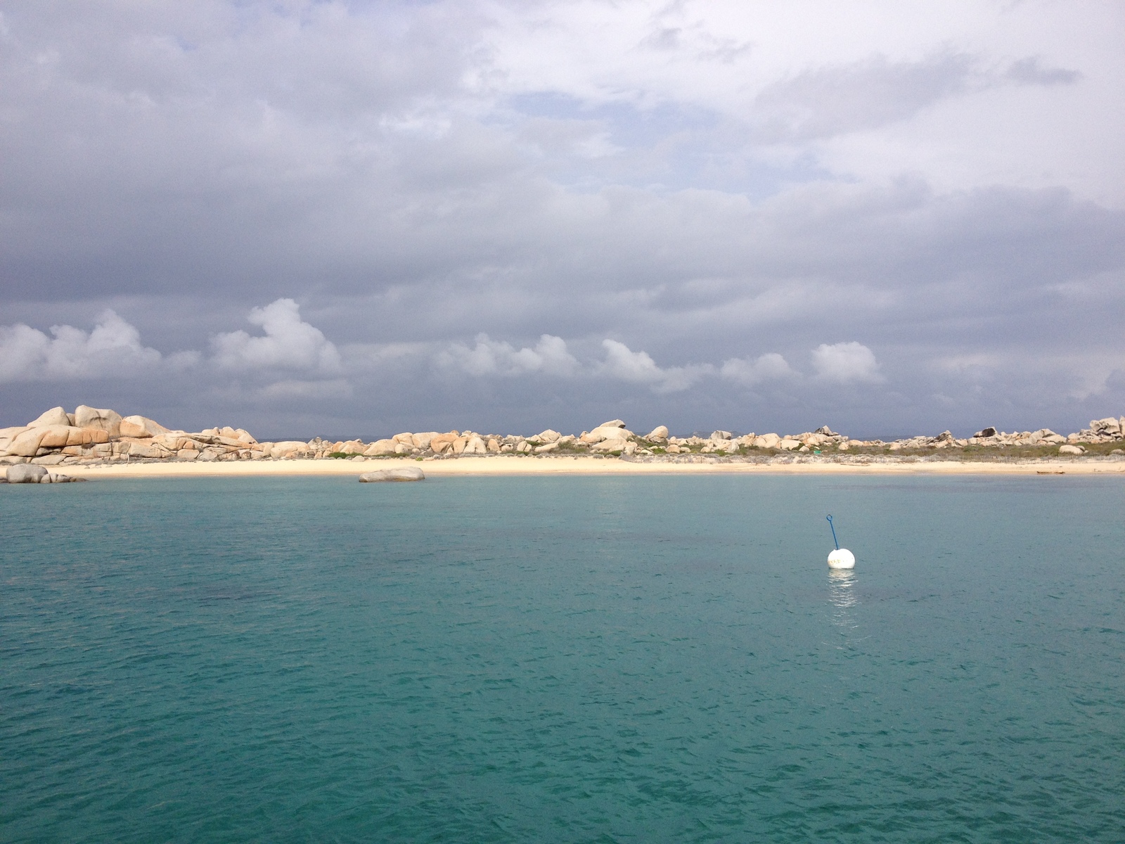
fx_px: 1137
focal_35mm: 35
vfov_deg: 40.7
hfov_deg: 52.6
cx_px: 562
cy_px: 422
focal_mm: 4.28
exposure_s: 1/2907
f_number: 2.4
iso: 64
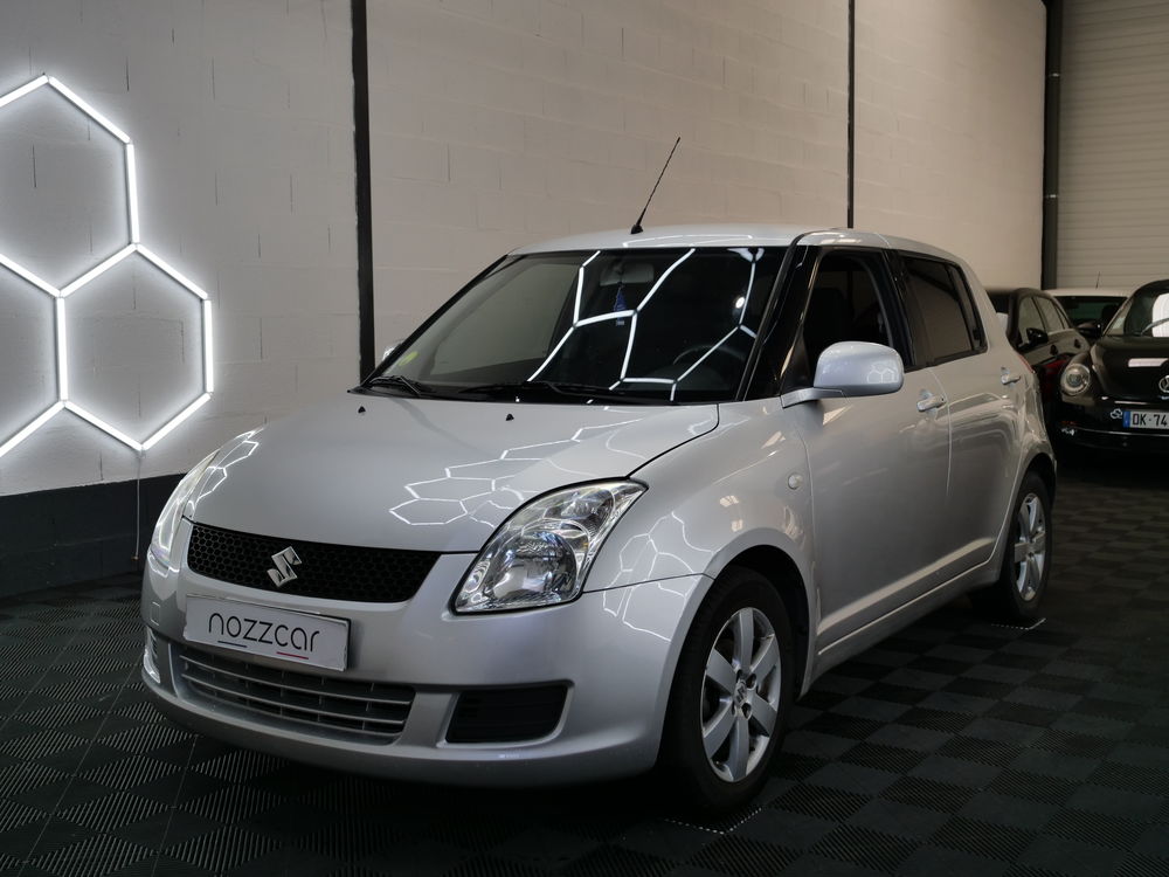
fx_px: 1351
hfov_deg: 46.8
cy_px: 438
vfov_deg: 36.0
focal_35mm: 40
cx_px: 584
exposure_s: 1/125
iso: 200
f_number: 3.3
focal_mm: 20
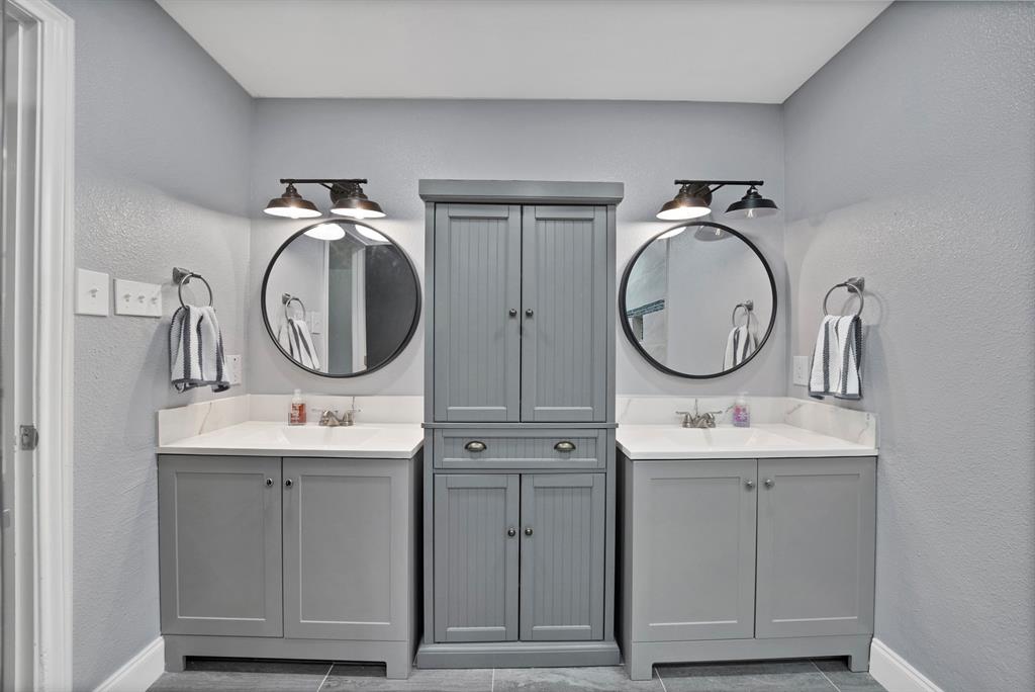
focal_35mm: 12
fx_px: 345
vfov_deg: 90.1
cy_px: 346
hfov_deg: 112.6
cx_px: 518
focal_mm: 12
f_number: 9
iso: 640
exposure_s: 1/6
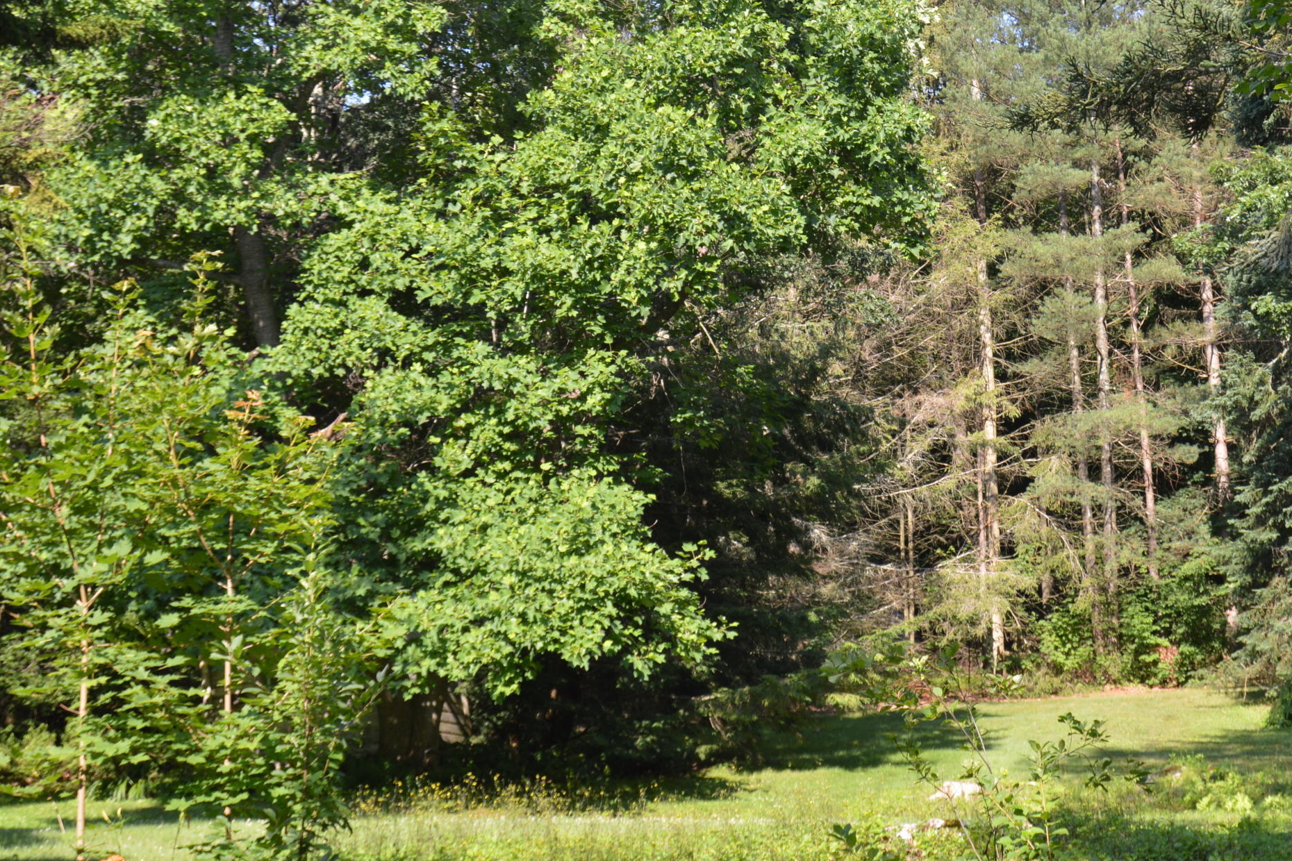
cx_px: 874
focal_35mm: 58
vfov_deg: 23.2
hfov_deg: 34.1
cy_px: 237
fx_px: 2081
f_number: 5.6
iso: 100
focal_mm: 24
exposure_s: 1/125
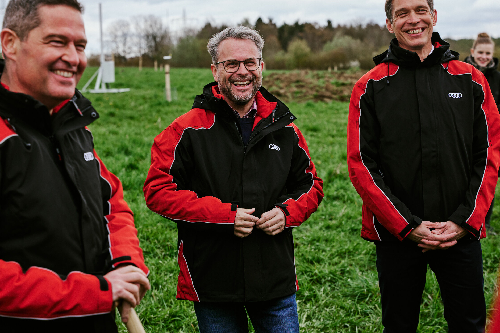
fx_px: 944
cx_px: 250
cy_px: 166
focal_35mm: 68
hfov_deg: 29.7
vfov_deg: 20.0
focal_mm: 68
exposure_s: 1/640
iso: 400
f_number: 5
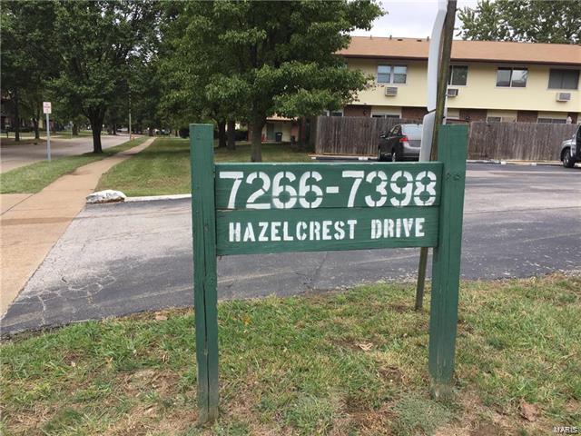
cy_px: 218
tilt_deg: -9.0
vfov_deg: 48.2
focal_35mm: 29
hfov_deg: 61.7
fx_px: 487
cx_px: 290
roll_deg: -2.5
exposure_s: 1/534
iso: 32
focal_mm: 4.15
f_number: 2.2
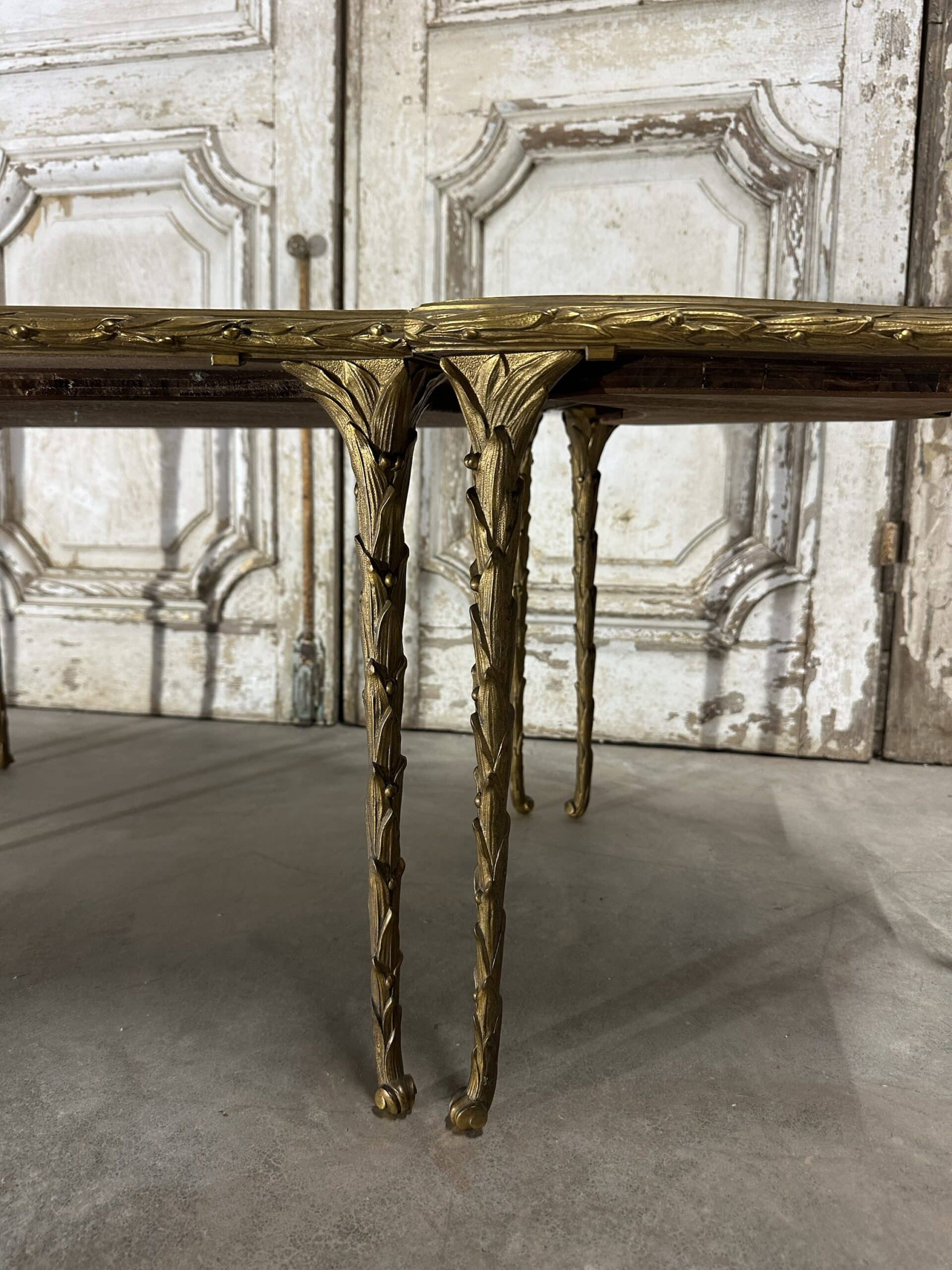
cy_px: 635
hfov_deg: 56.8
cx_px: 476
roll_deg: +0.0
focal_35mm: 24
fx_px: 880
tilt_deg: -9.9
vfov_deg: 71.6
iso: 200
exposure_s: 1/50
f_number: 1.78
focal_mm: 6.86
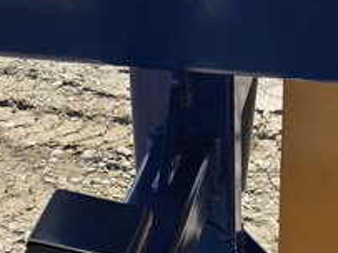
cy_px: 443
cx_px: 348
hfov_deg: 16.6
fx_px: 1132
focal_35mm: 116
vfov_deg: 11.8
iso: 50
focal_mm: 5.4
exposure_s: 1/2921
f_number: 1.8
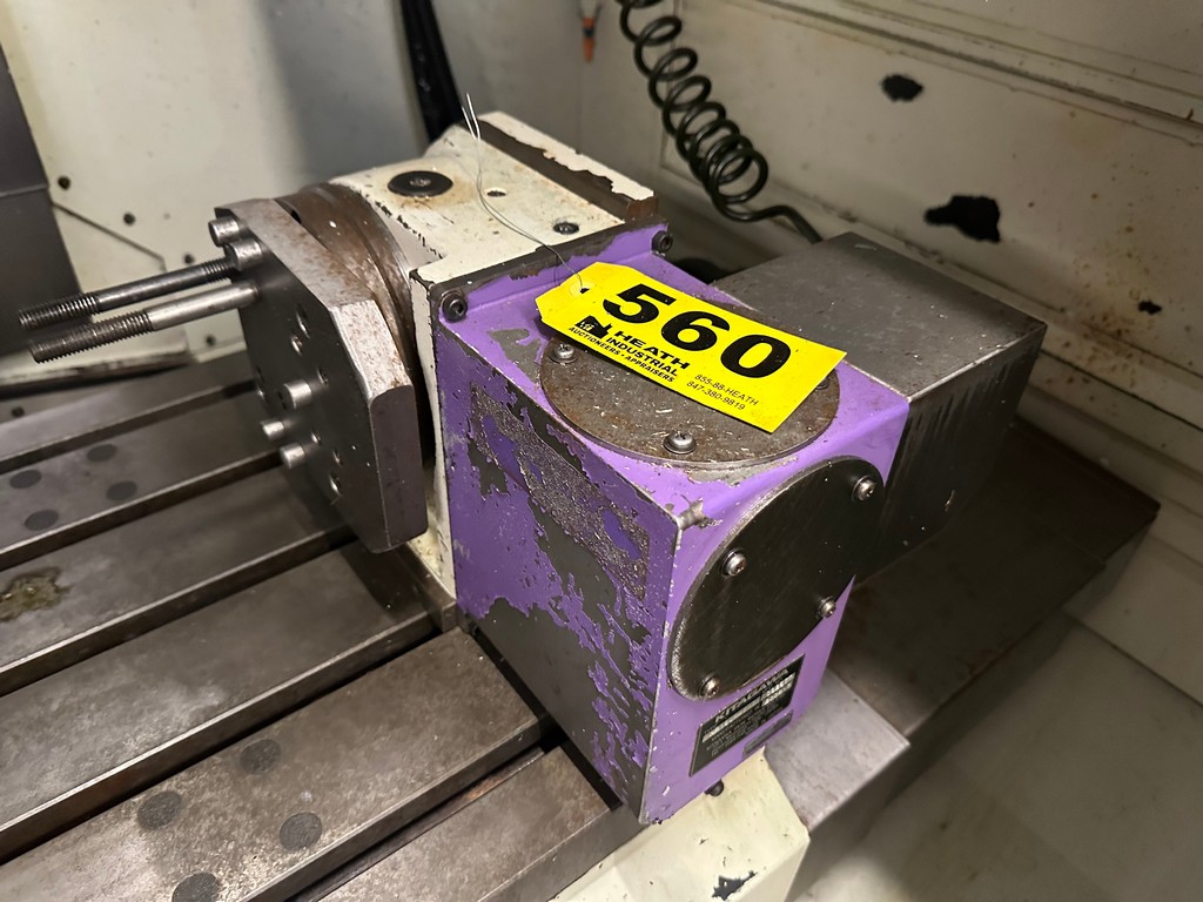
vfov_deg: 56.8
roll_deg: -3.8
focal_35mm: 24
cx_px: 602
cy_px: 451
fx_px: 834
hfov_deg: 71.6
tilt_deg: -38.9
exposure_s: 1/40
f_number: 1.78
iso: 1000
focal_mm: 6.86
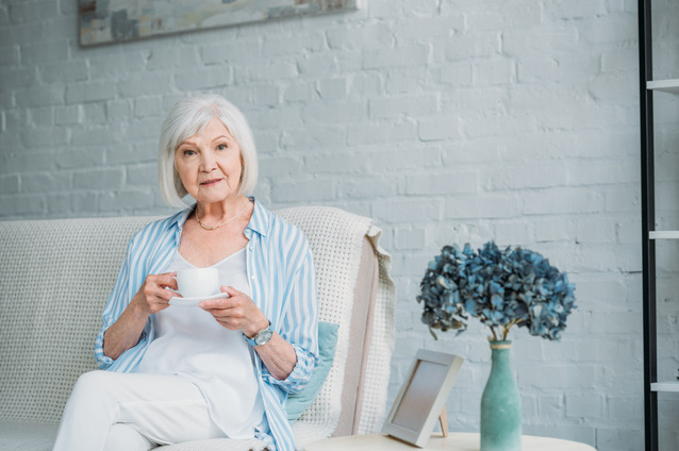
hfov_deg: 23.9
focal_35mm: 85
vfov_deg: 16.0
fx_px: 1602
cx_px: 340
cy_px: 226
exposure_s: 1/320
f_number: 4.5
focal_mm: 85
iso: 160
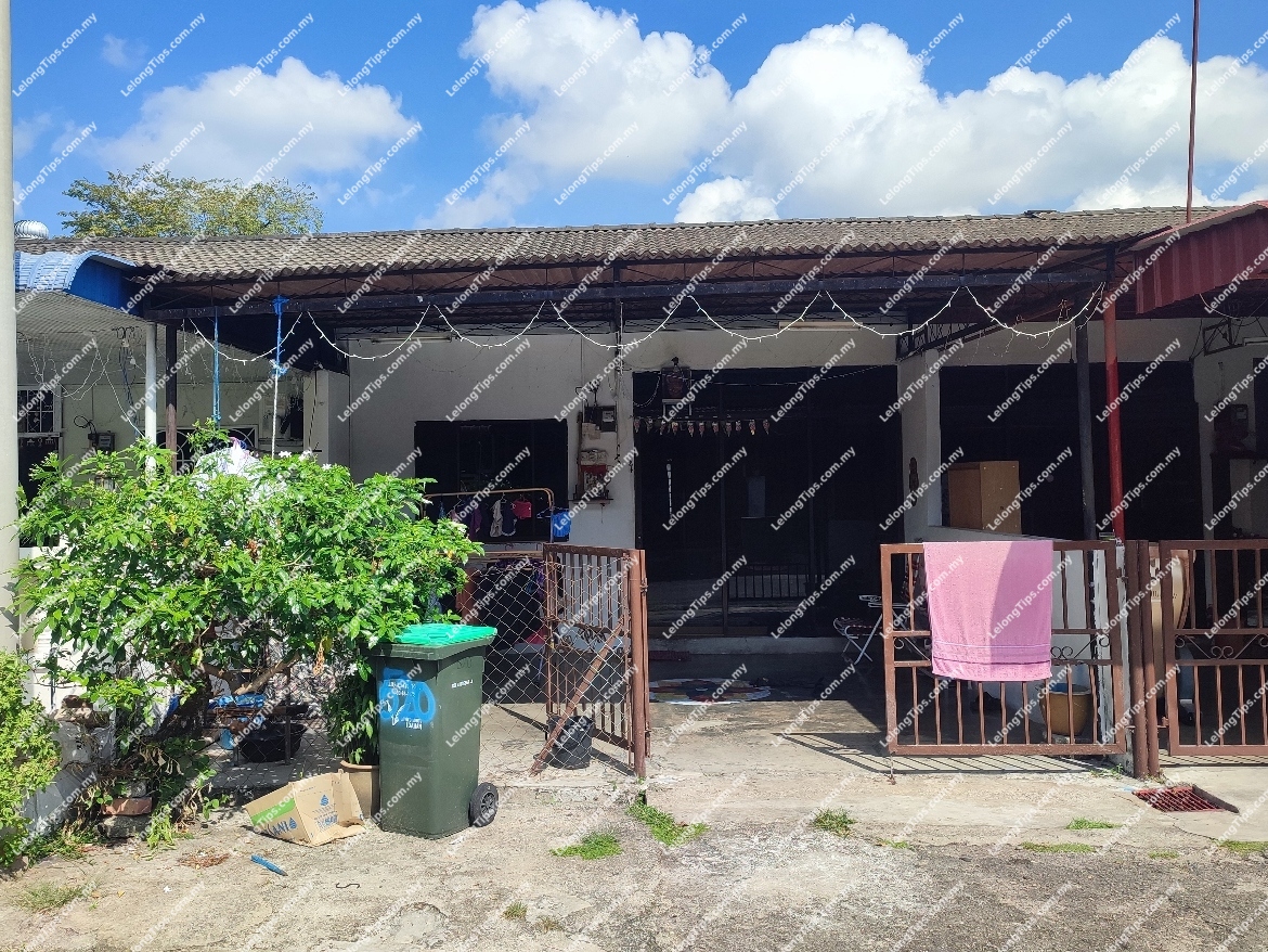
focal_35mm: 25
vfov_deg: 54.9
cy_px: 476
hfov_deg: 69.4
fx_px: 916
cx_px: 634
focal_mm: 6.04
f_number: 1.9
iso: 50
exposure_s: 1/732
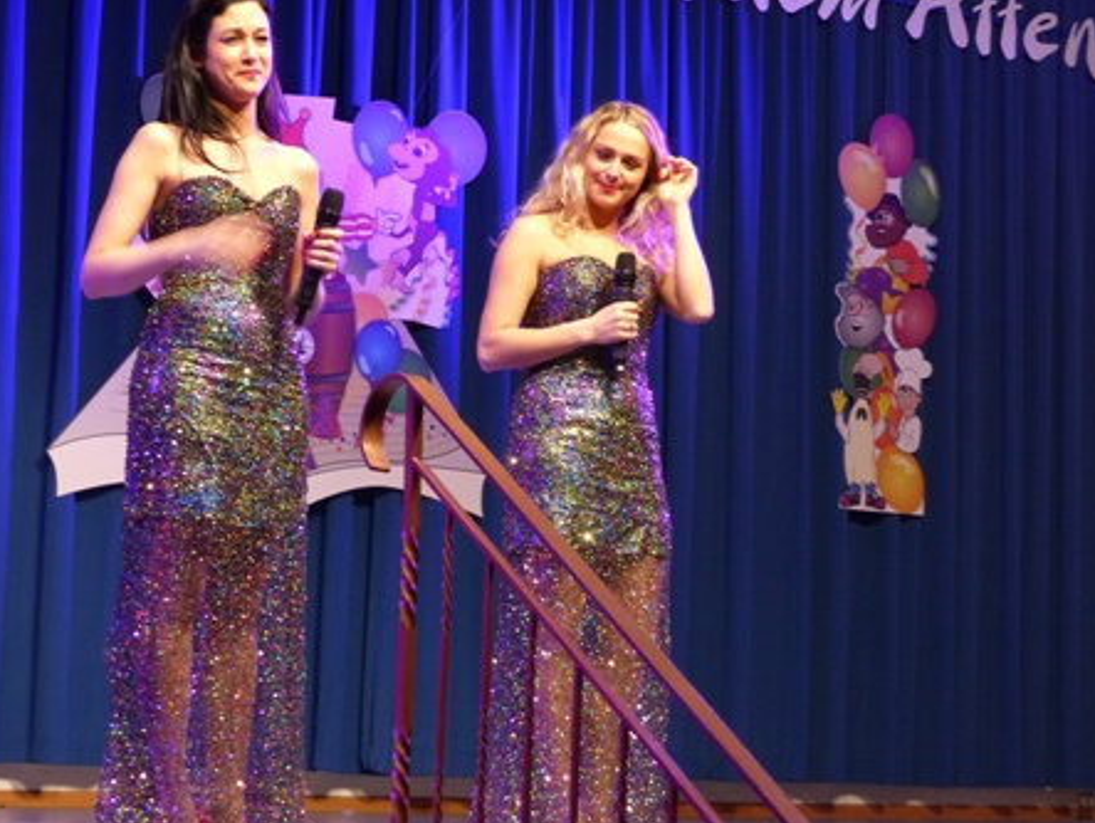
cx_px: 489
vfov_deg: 15.6
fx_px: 3008
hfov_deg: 20.6
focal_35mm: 95
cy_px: 361
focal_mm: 14.5
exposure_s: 1/30
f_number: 2.8
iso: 400
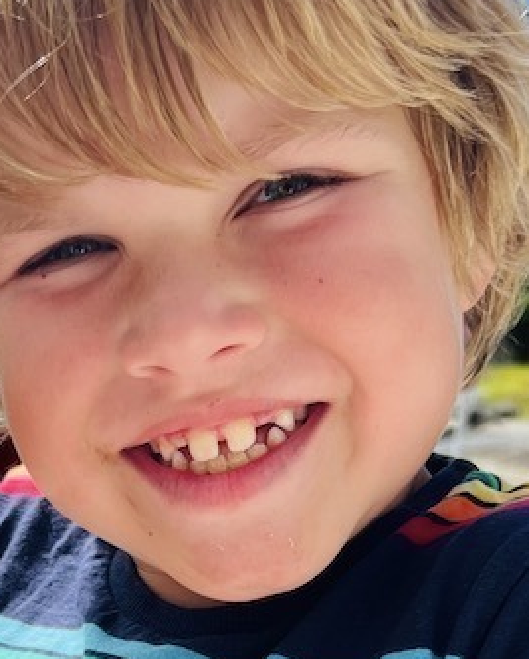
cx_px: 67
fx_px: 1524
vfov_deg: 22.9
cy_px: 742
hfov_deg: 19.4
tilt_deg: -13.4
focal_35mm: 78
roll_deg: -2.6
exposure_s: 1/2762
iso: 50
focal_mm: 5.7
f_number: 1.5
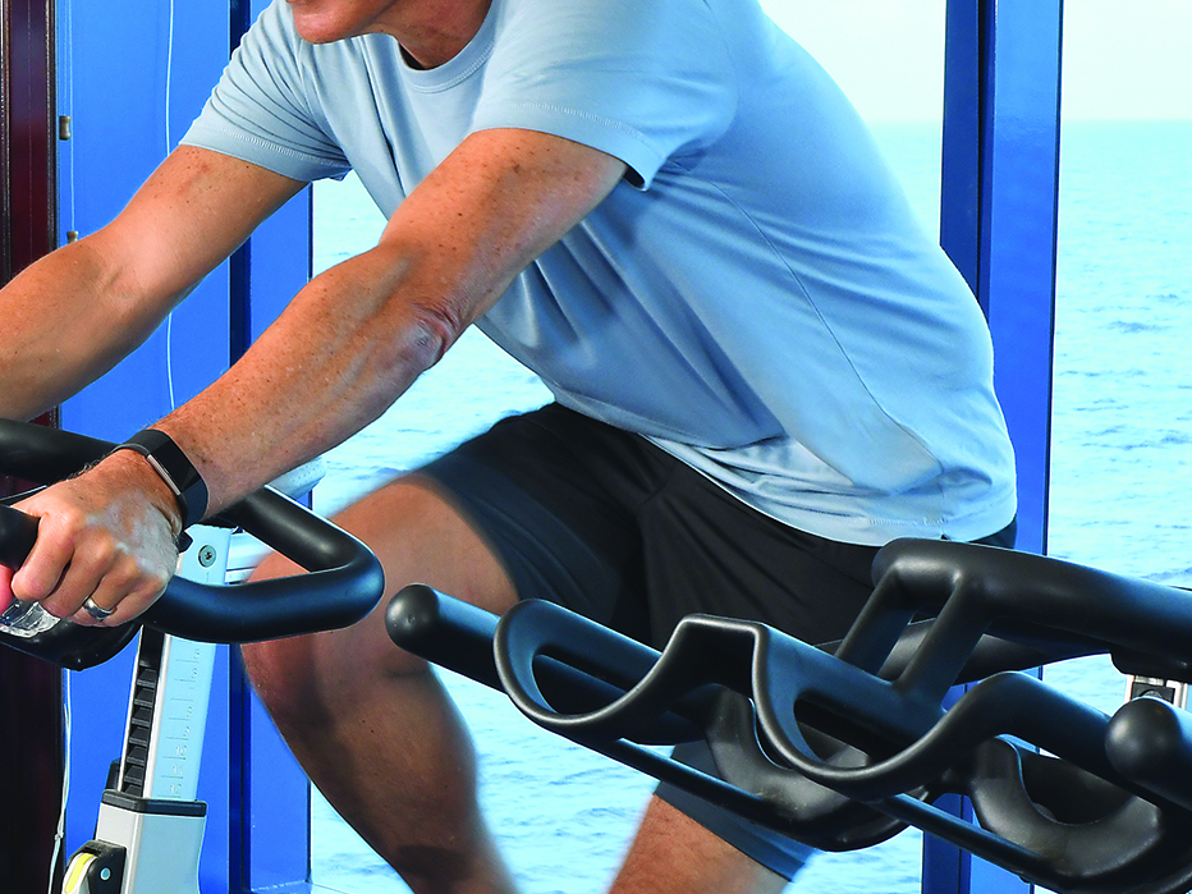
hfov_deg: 19.3
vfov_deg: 14.9
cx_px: 33
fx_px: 3409
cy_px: 613
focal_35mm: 99
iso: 500
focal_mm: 32
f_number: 11
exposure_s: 1/40
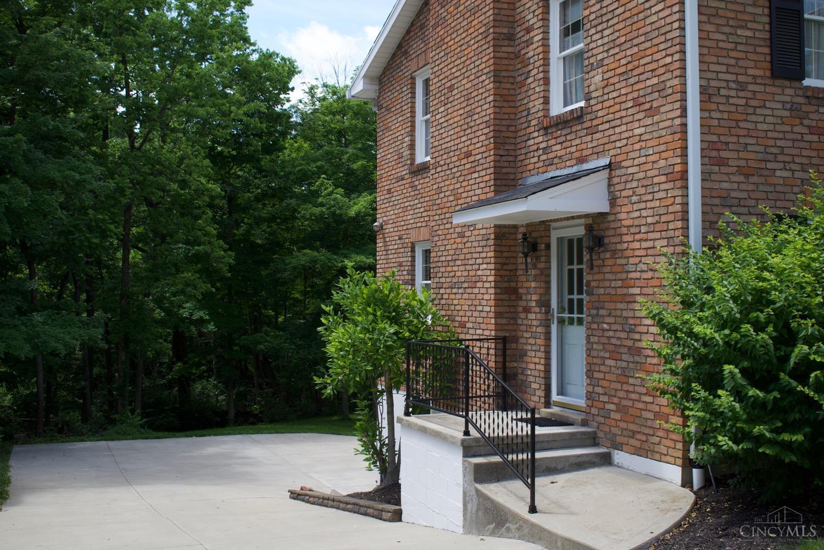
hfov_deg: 46.4
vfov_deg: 31.9
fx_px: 961
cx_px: 412
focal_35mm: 42
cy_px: 275
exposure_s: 1/200
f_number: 7.1
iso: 100
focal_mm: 28
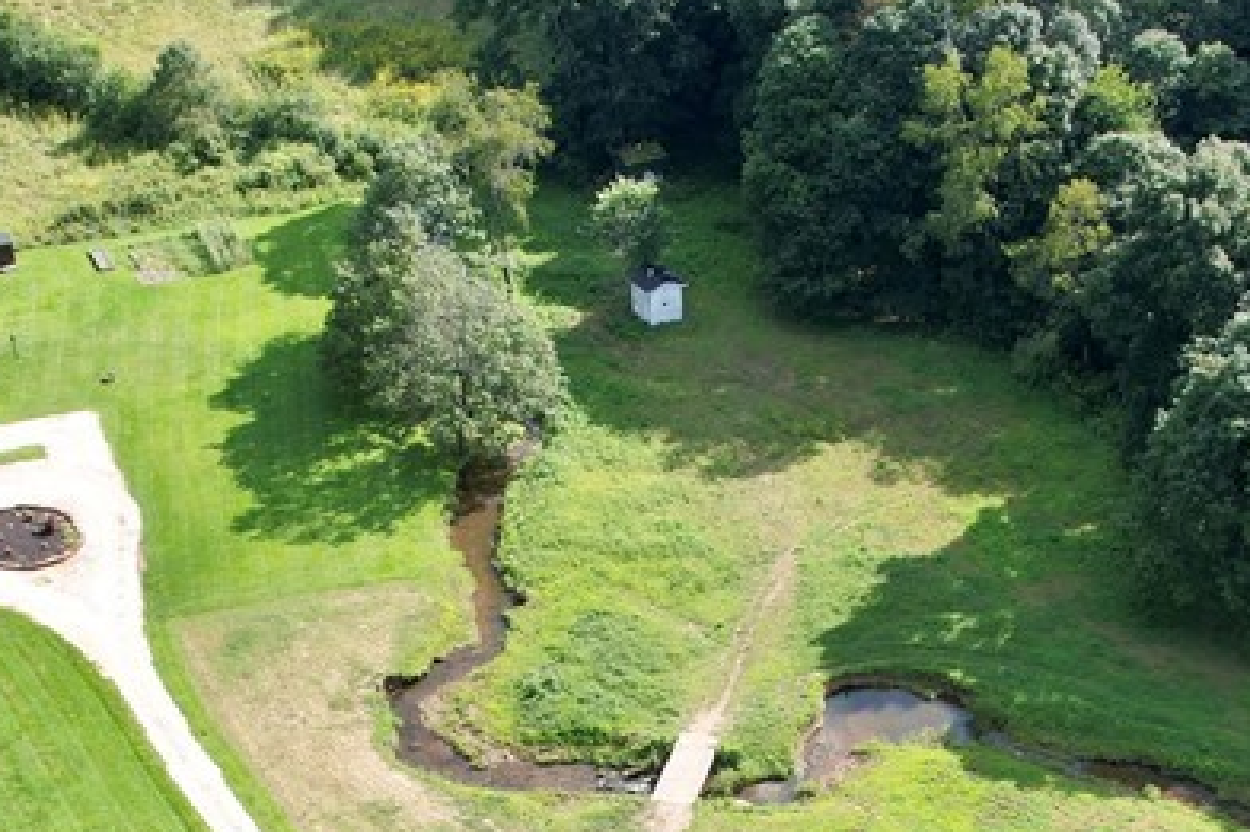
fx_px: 2117
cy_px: 960
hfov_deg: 32.8
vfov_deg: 20.9
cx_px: 768
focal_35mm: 61
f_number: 2.8
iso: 110
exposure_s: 1/725
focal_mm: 8.38
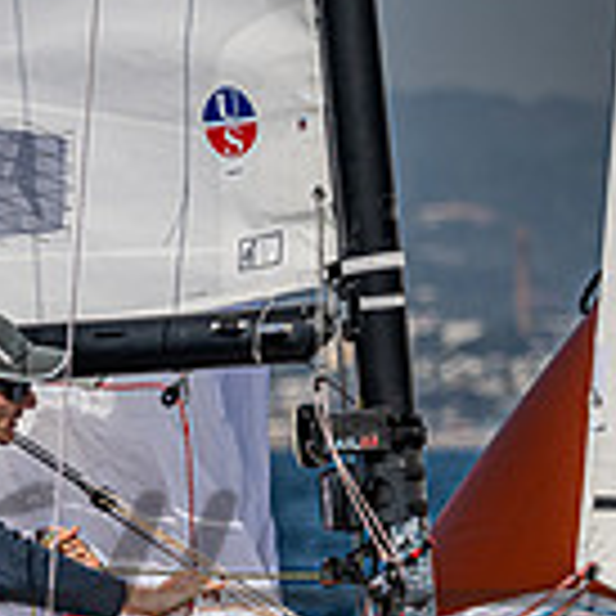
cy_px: 704
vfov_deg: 2.5
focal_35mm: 700
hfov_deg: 2.5
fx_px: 14093
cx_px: -409
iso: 400
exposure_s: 1/8000
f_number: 5
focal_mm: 195
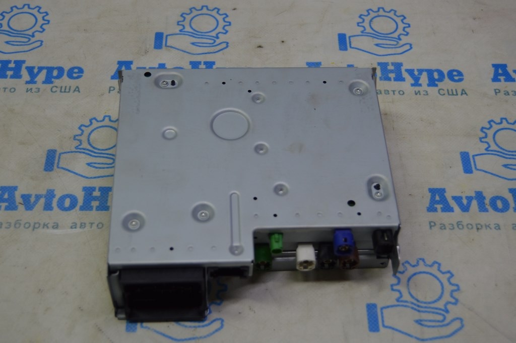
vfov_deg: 23.7
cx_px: 258
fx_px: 816
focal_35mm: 57
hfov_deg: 35.1
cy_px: 172
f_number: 4.8
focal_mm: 38
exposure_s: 1/100
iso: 400
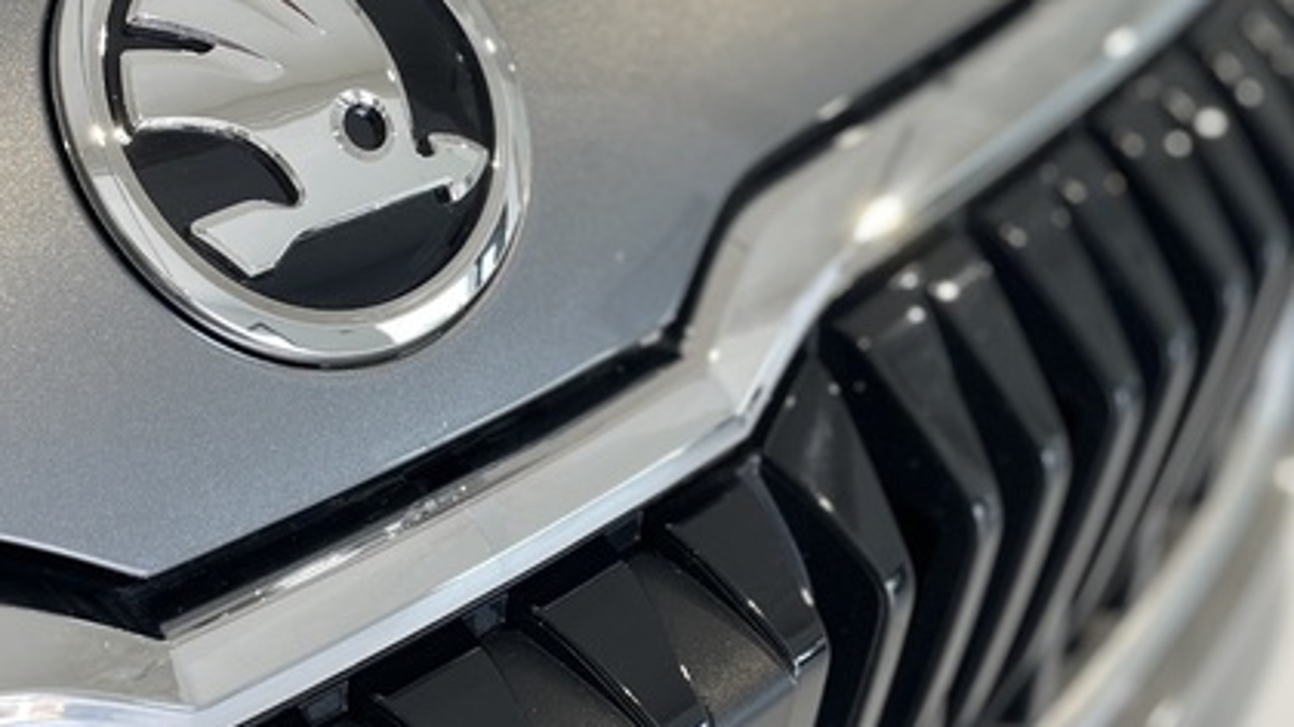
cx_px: 311
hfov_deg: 37.5
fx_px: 1852
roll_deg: +0.1
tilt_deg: -27.1
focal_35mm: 54
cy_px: 203
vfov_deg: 22.1
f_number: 1.6
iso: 40
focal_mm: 4.2
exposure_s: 1/100
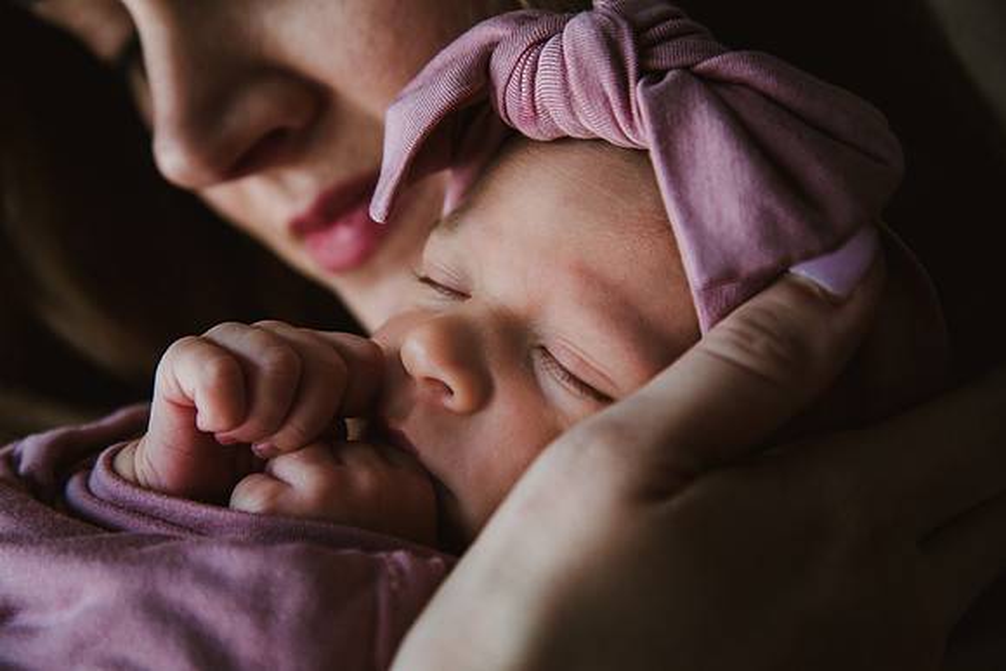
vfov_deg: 17.5
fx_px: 2180
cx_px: 503
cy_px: 336
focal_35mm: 78
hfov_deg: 26.0
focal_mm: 78
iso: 140
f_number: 5.6
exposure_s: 1/80
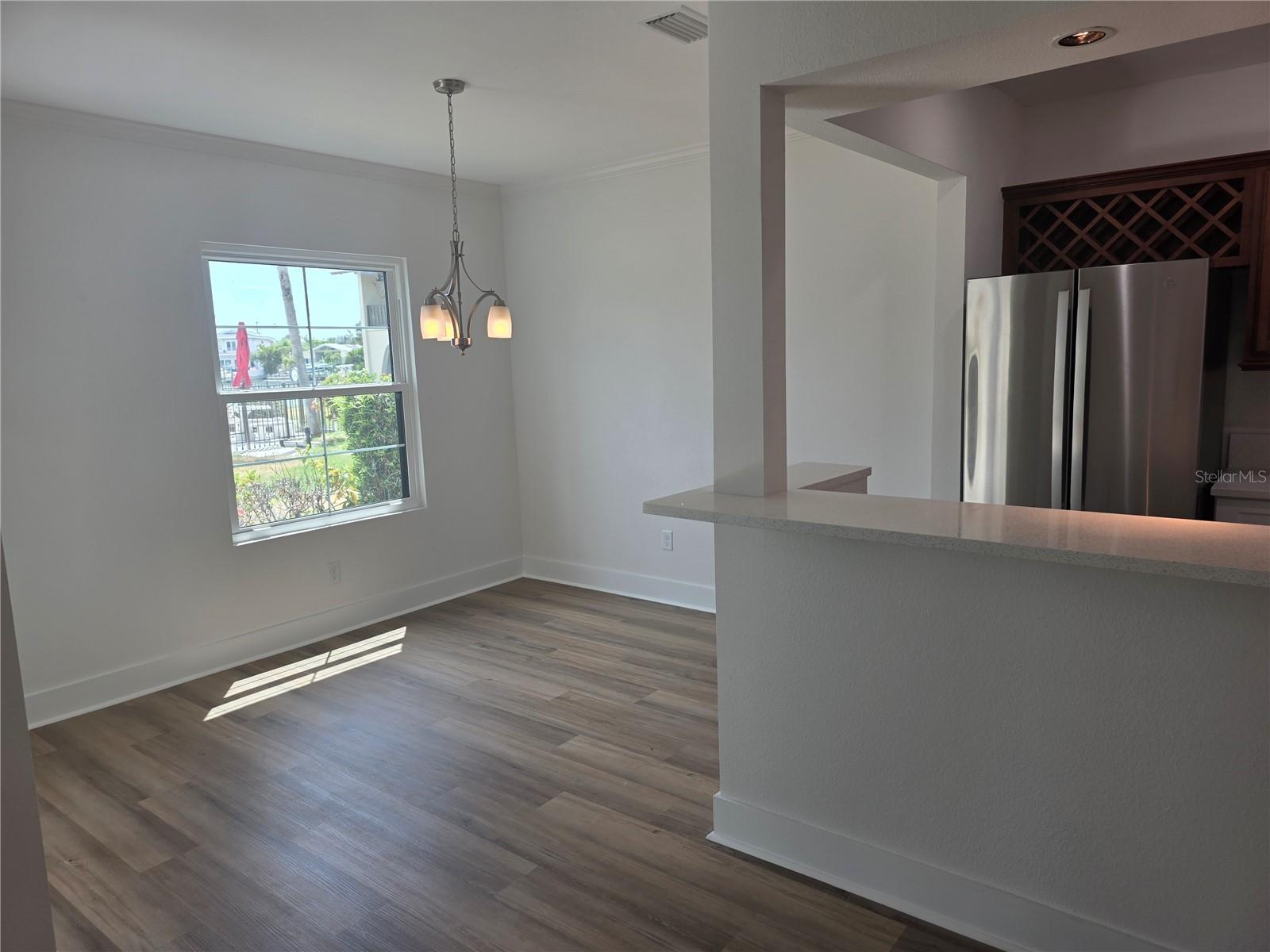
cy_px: 476
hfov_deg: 73.9
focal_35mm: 23
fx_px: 844
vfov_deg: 58.9
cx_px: 635
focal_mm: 6.3
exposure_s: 1/120
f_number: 1.7
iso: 16
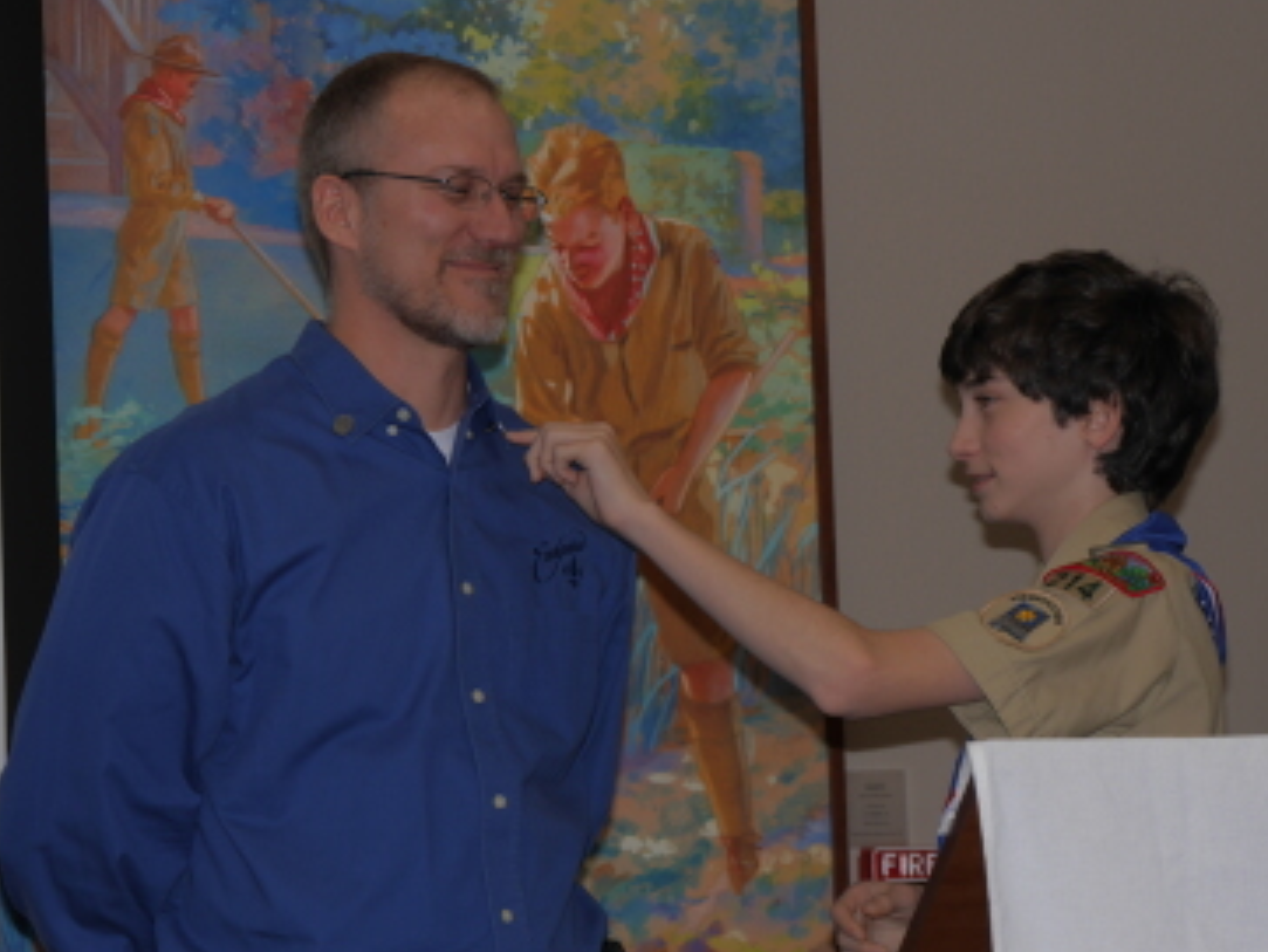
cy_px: 525
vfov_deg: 11.7
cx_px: 630
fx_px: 4654
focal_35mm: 127
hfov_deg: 15.5
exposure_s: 1/125
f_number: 5.1
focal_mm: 55
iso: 200
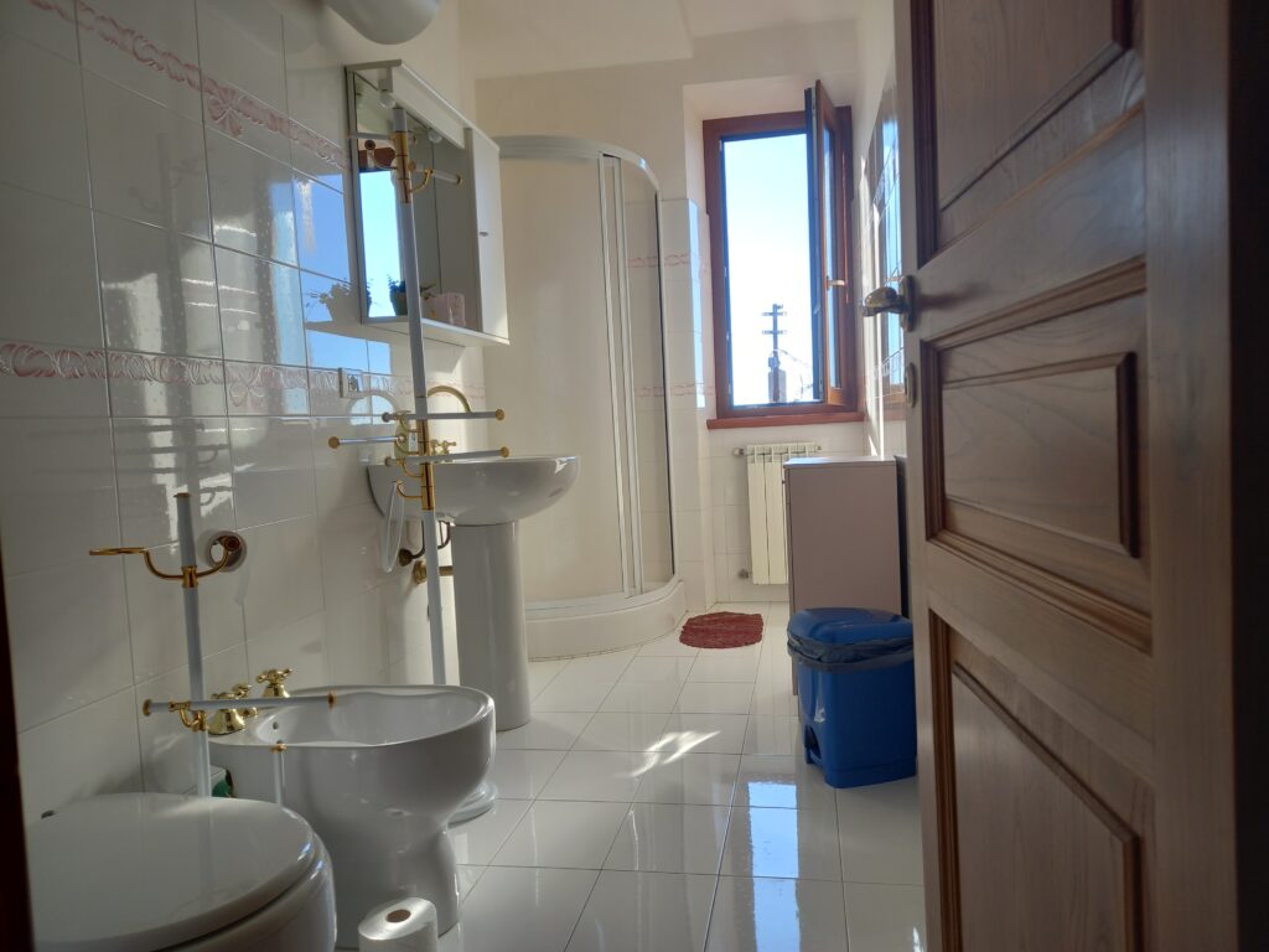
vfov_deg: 54.9
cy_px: 476
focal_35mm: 25
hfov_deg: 69.4
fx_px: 916
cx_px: 634
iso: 25
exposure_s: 1/110
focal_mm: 4.6
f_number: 2
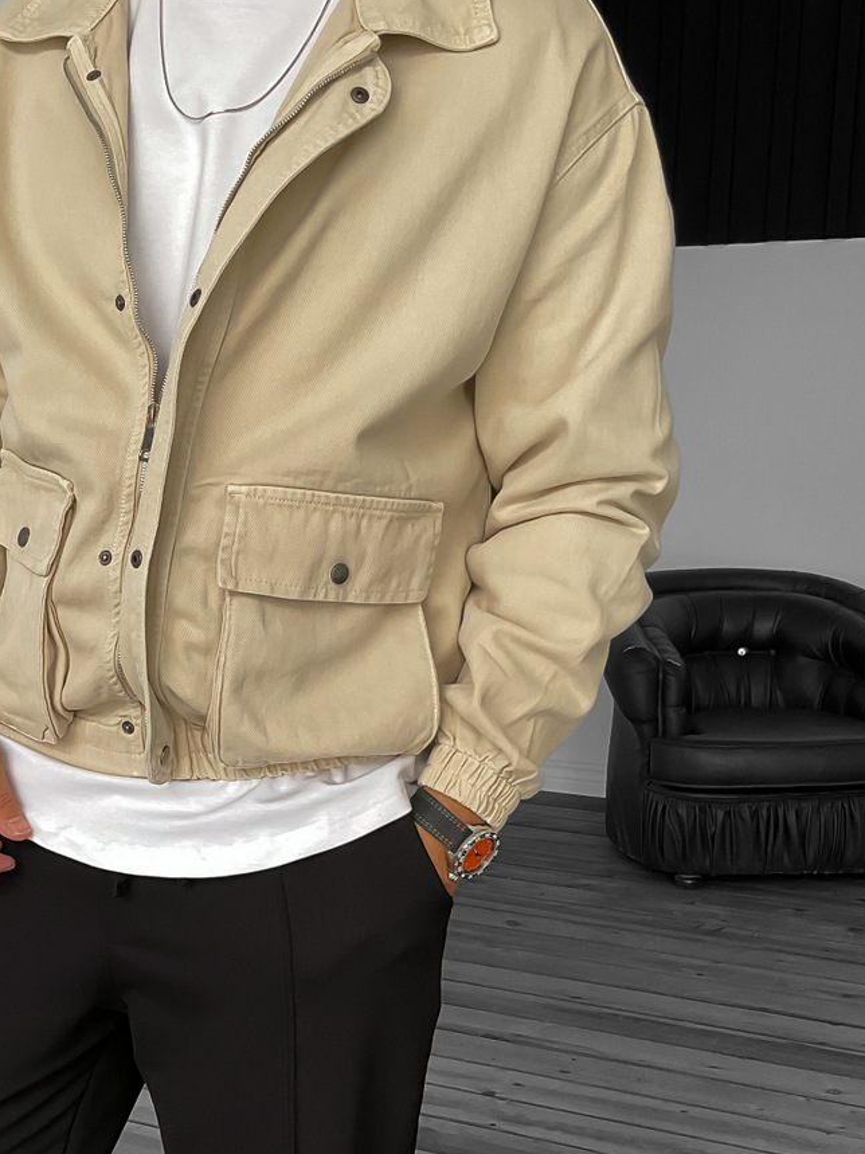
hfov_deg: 26.6
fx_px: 1800
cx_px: 192
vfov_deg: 35.1
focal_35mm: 54
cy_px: 801
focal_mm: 3
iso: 64
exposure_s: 1/120
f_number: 1.8
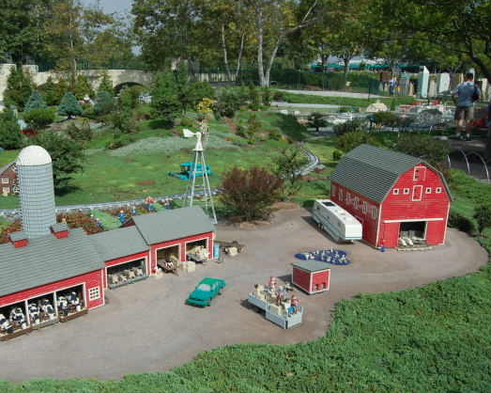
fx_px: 450
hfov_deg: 56.7
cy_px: 198
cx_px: 195
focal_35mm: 31
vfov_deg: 47.1
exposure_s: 1/250
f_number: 8
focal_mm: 18
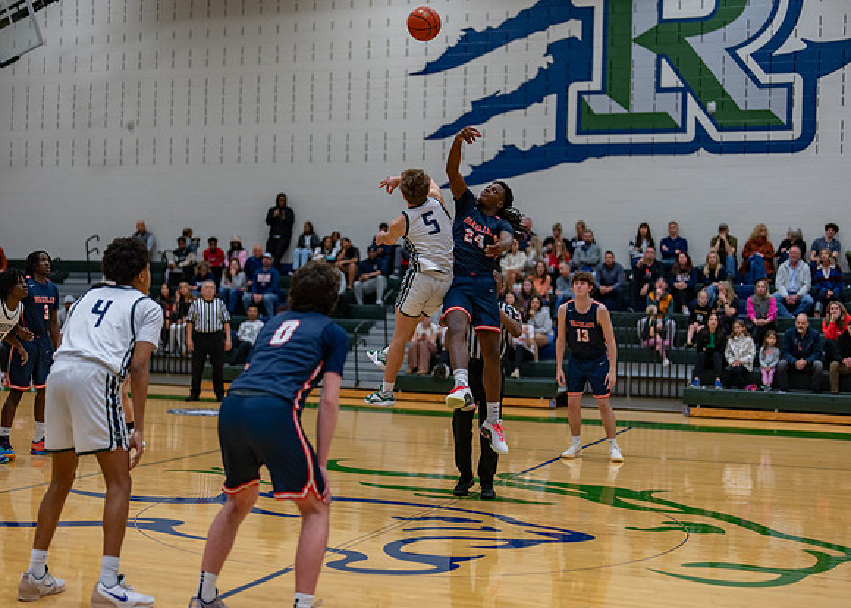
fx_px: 1266
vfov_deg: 27.0
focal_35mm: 52
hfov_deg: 37.2
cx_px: 426
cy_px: 304
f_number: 1.2
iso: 500
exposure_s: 1/1000
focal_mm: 50
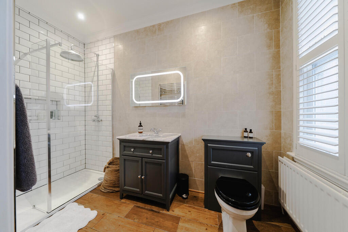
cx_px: 174
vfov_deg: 90.0
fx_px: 116
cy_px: 116
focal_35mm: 12
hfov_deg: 112.6
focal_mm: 12
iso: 500
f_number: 4
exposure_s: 1/30
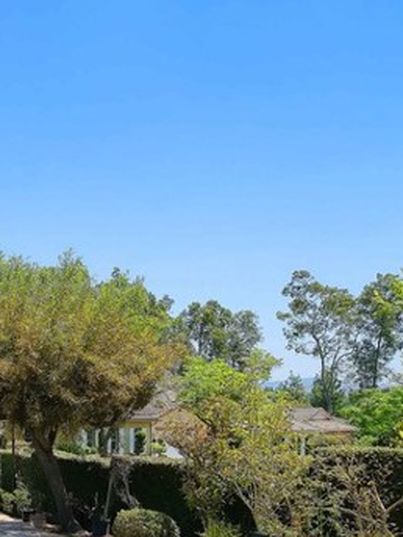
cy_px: 388
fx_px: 667
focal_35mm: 43
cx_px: -216
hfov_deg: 24.9
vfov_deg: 42.8
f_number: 7.1
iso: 400
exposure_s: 1/1300
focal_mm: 10
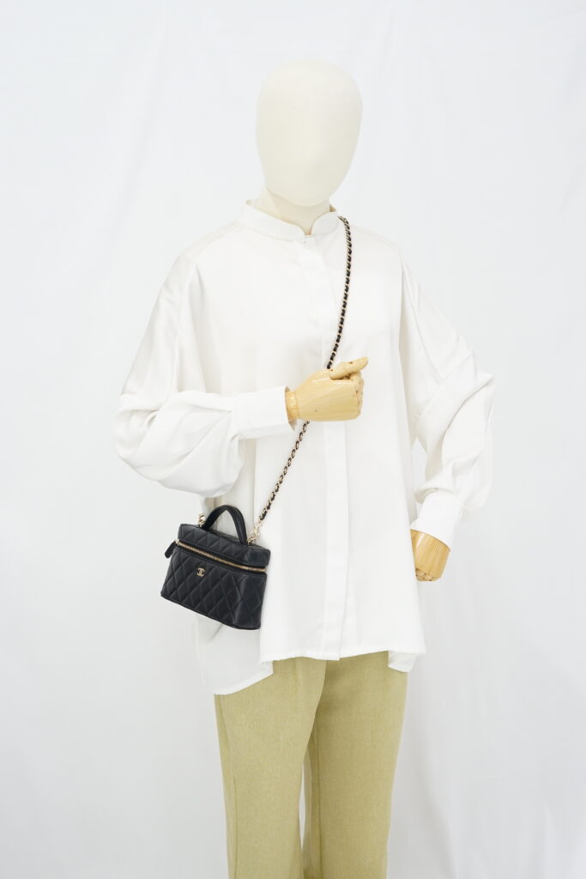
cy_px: 440
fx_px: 1220
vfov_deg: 39.6
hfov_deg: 27.0
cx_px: 293
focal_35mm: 50
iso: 640
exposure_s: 1/10
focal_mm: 50
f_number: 6.3
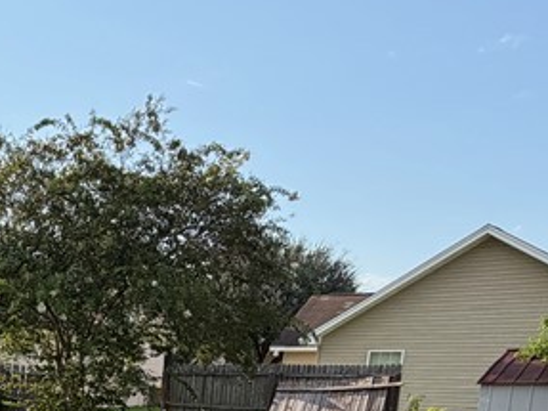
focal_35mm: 50
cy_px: 587
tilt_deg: -15.6
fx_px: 791
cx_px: 4
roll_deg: -0.6
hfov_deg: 34.8
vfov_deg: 24.0
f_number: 2.2
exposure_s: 1/770
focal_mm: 2.22
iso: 40
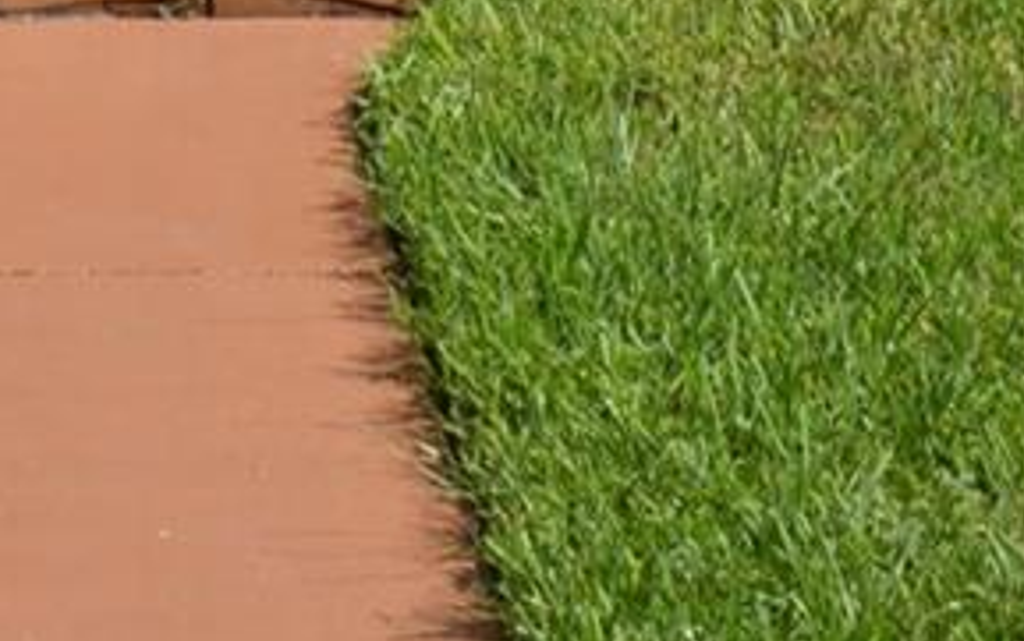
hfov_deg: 13.1
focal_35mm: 158
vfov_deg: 7.6
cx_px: 46
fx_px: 4412
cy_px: -1023
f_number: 22
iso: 125
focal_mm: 28
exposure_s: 1/80
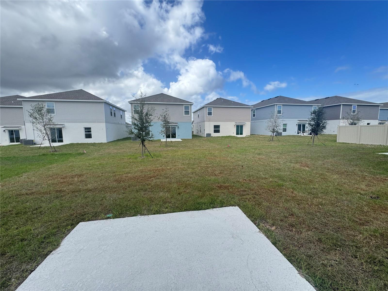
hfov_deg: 102.1
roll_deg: -0.4
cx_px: 194
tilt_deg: -6.6
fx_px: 157
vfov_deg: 85.7
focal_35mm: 14
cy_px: 146
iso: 50
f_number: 2.2
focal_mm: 2.22
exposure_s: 1/657
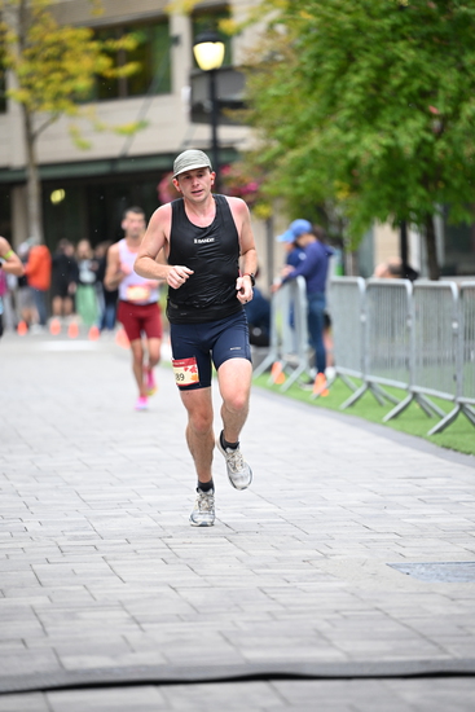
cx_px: 238
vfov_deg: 11.7
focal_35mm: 175
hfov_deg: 7.9
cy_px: 356
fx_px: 3461
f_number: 2.8
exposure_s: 1/1250
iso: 1600
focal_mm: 175
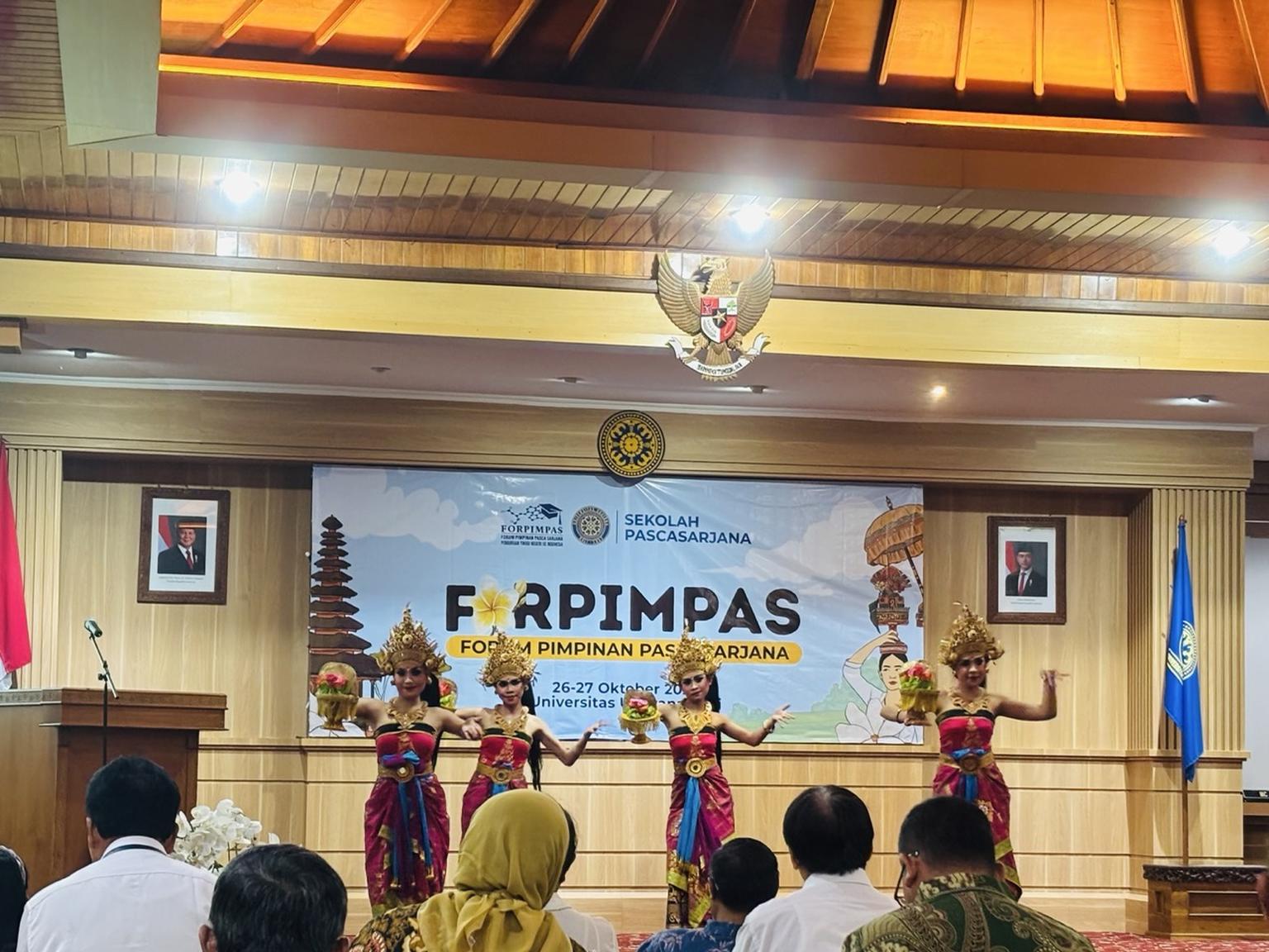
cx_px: 634
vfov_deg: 28.0
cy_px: 476
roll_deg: -1.0
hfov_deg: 36.8
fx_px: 1906
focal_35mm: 52
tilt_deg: +4.4
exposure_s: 1/33
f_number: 1.6
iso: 250
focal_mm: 5.96
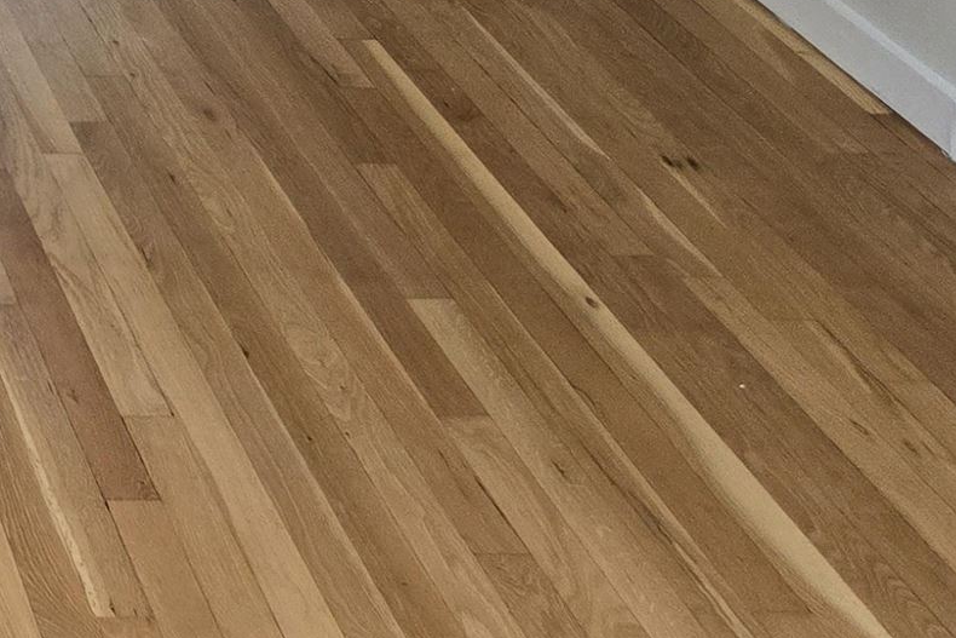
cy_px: -656
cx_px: -563
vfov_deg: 12.8
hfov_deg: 18.8
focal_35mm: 93
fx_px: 2470
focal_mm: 5.4
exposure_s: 1/120
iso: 200
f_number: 1.8
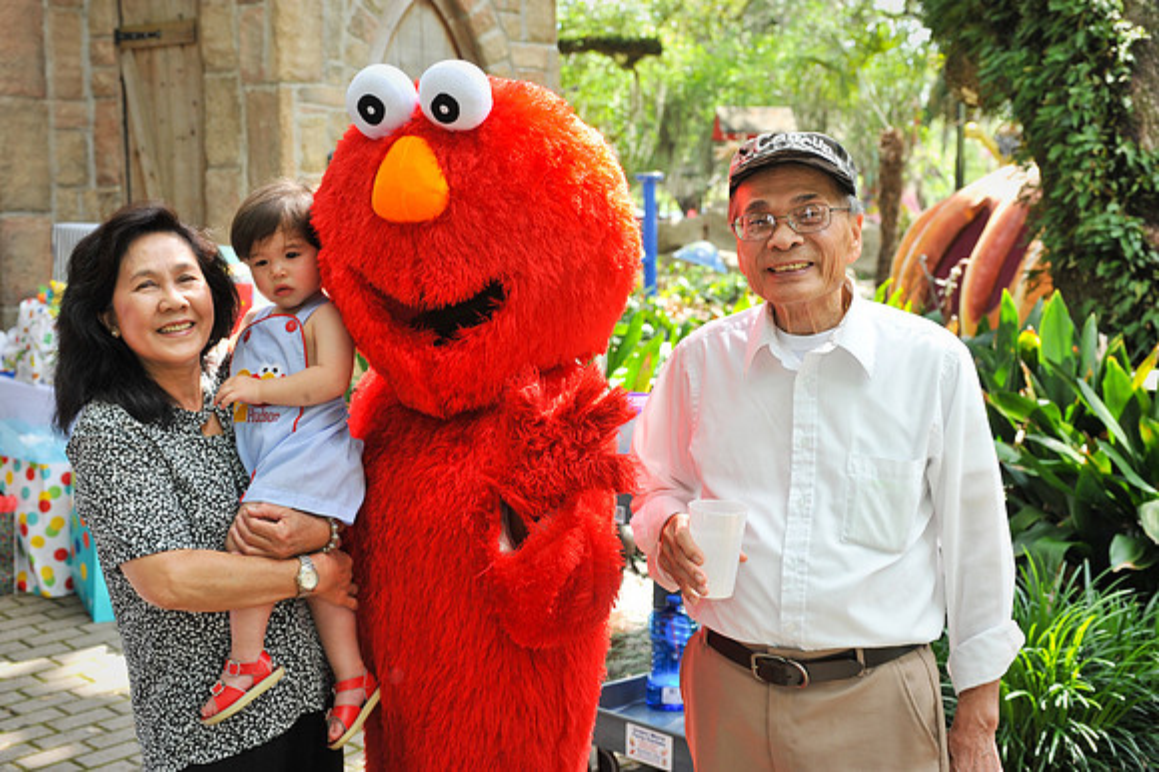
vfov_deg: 27.0
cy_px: 386
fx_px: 1609
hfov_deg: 39.6
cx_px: 580
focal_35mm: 50
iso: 640
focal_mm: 50
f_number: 5.6
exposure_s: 1/250
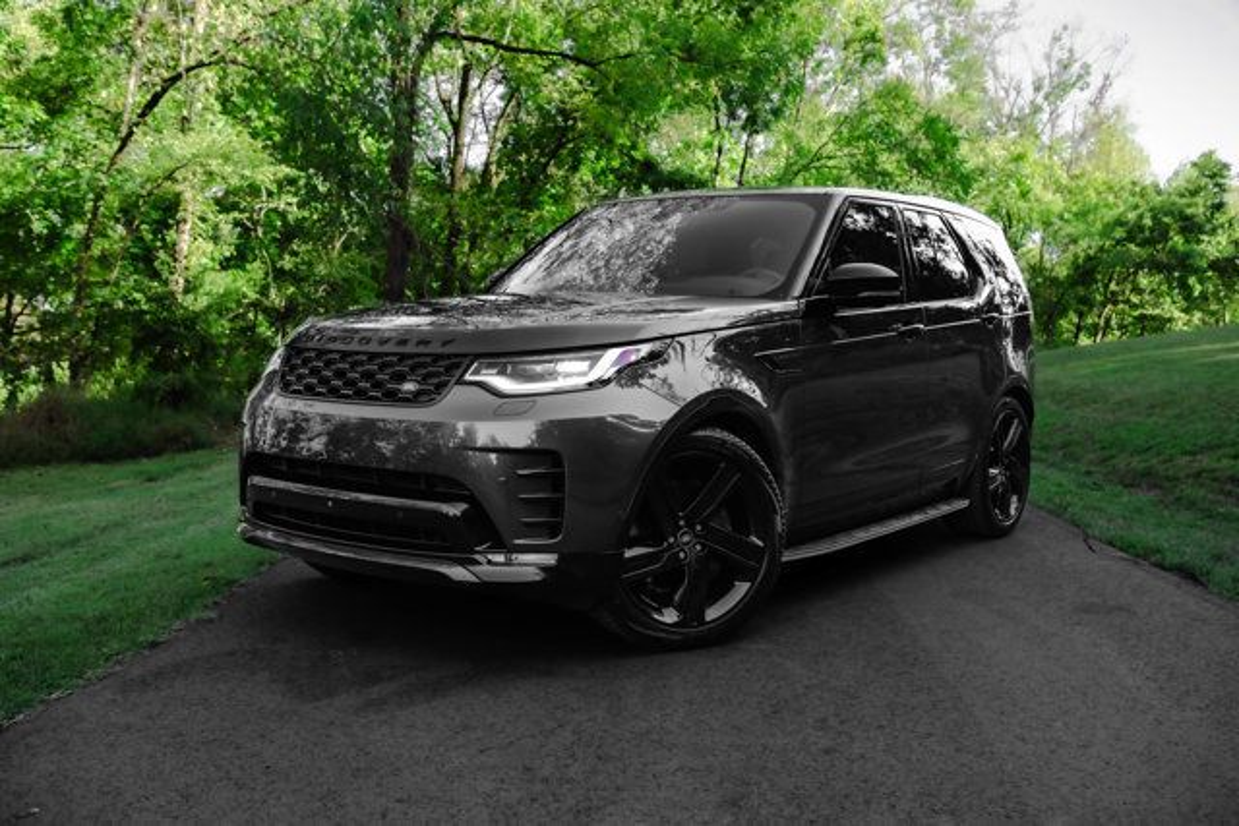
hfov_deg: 53.1
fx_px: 1239
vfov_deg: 36.9
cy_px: 413
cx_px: 620
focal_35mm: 36
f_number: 5
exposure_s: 1/400
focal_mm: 36
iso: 640
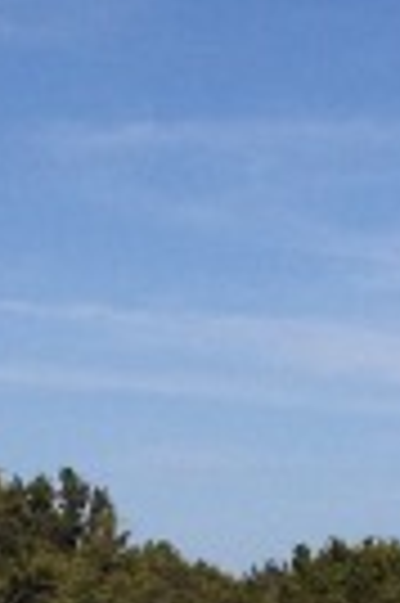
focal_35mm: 217
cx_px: 184
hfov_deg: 6.3
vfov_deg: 9.3
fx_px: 3626
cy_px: 770
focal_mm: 4.28
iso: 50
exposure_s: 1/2907
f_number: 2.4
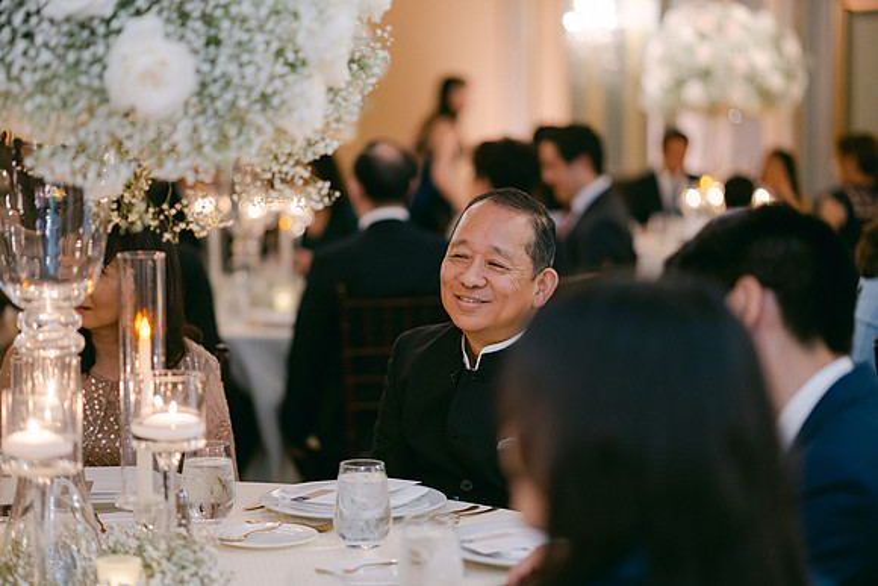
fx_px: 2073
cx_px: 439
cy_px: 293
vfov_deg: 16.1
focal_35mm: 85
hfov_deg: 23.9
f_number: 1.8
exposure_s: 1/125
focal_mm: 85
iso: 800
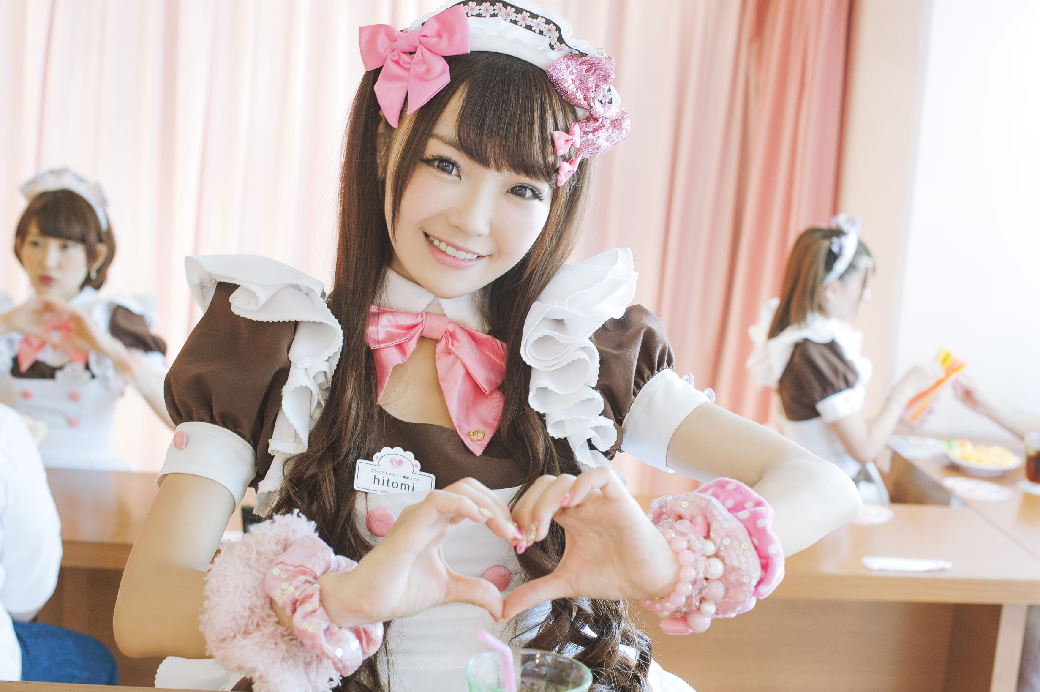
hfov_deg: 38.2
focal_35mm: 52
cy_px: 342
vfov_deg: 26.0
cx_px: 522
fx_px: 1501
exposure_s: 1/20
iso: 800
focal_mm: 50
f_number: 5
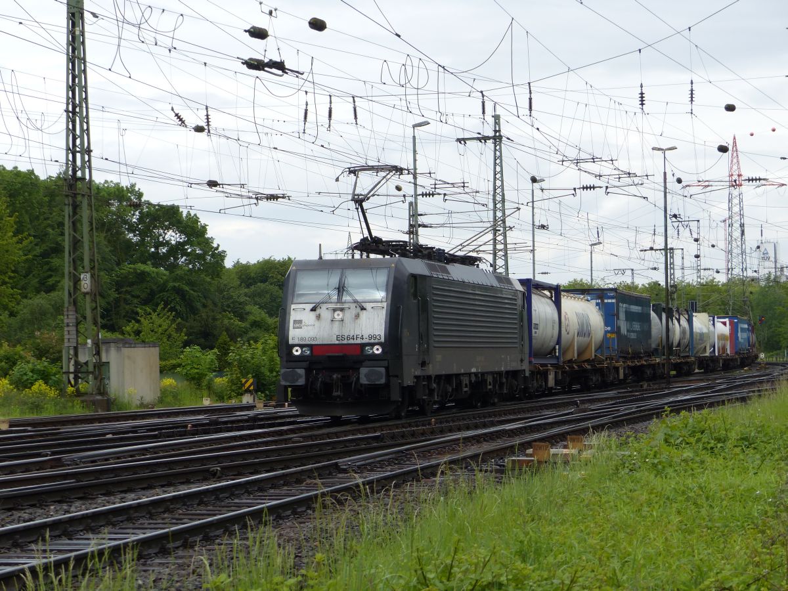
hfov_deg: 19.8
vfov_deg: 14.9
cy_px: 296
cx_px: 394
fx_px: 2254
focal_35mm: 99
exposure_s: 1/640
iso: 100
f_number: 4
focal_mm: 17.8
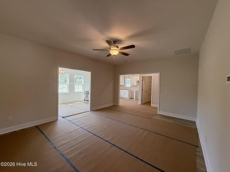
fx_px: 93
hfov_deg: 102.1
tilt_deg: -1.1
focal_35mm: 14
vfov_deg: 85.7
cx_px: 115
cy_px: 86
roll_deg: -1.5
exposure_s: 1/120
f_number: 2.2
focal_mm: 2.22
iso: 100
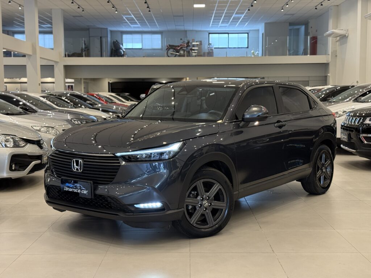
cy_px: 139
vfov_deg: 30.3
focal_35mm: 48
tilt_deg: -4.6
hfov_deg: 39.7
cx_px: 186
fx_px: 514
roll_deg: +0.6
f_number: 1.78
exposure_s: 1/60
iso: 200
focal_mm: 6.76
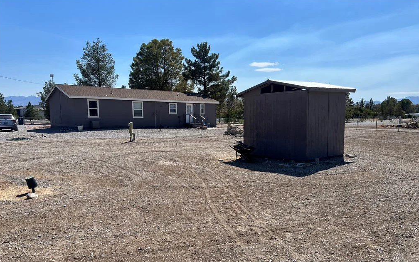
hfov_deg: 66.5
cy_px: 156
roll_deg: -0.2
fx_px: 320
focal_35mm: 28
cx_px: 208
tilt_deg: -6.2
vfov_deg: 44.3
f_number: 1.5
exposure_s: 1/6579
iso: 50
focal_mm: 5.7
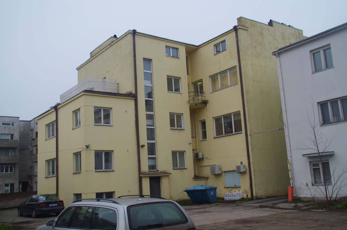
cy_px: 115
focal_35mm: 36
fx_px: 346
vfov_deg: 36.7
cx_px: 174
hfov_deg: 53.2
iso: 250
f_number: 5.6
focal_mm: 24
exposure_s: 1/50
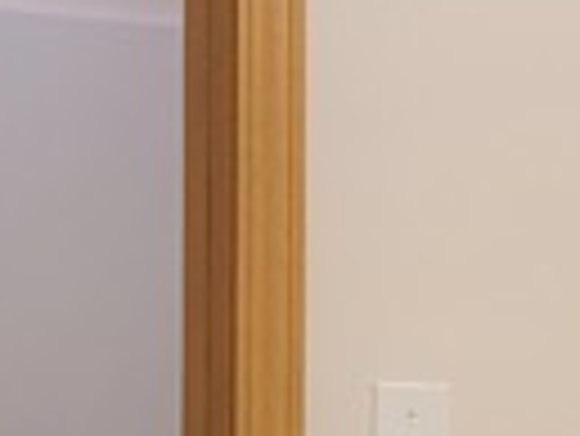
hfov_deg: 13.9
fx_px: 2331
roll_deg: -0.4
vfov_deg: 10.6
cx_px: 634
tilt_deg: -0.6
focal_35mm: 139
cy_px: 481
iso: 25
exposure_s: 1/30
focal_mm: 3.99
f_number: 1.8
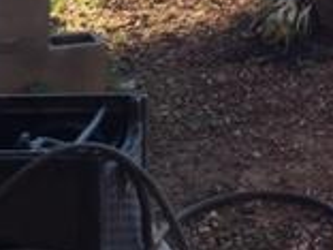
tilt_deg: -3.5
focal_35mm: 119
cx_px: 491
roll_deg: -0.3
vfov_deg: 11.5
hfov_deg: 15.4
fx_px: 1145
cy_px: -205
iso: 32
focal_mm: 4.15
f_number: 2.2
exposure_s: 1/247
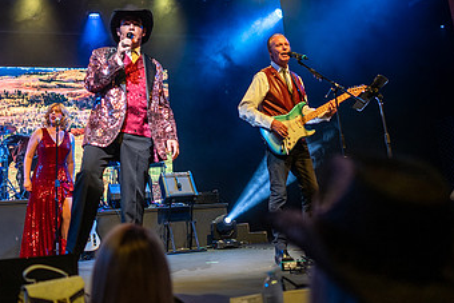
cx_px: 176
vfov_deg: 32.3
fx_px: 517
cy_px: 97
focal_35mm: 41
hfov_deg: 47.1
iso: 250
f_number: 1.4
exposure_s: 1/200
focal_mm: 24
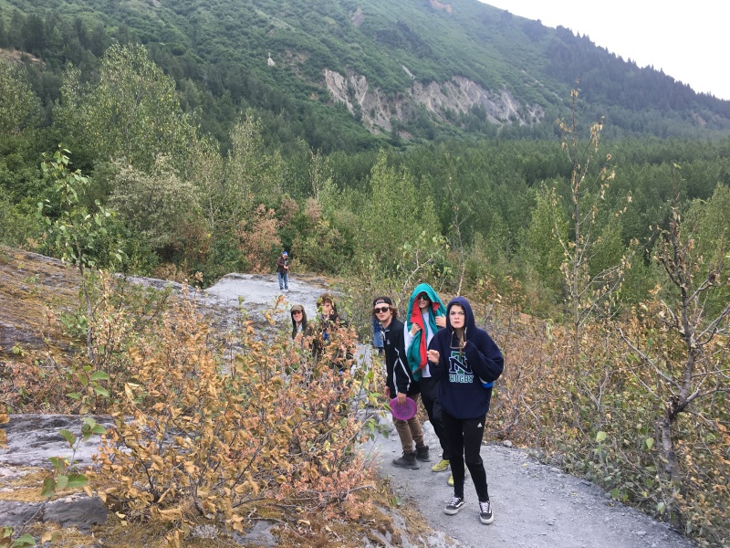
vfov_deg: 48.2
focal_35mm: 29
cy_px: 274
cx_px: 365
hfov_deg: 61.7
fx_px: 612
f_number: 2.2
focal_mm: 4.15
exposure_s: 1/158
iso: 25
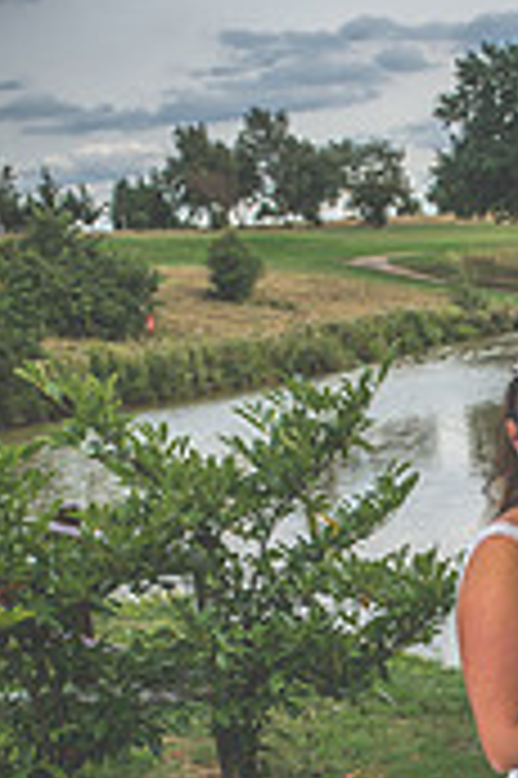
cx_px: 556
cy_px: 697
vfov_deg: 21.9
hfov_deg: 14.7
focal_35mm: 91
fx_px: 1968
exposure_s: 1/125
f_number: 10
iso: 100
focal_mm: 35
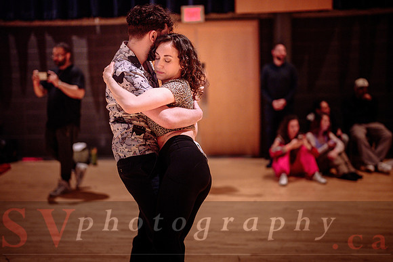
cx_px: 196
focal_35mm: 50
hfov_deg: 39.6
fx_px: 546
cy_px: 131
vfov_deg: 27.0
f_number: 1.2
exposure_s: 1/250
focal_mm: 50
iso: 1600
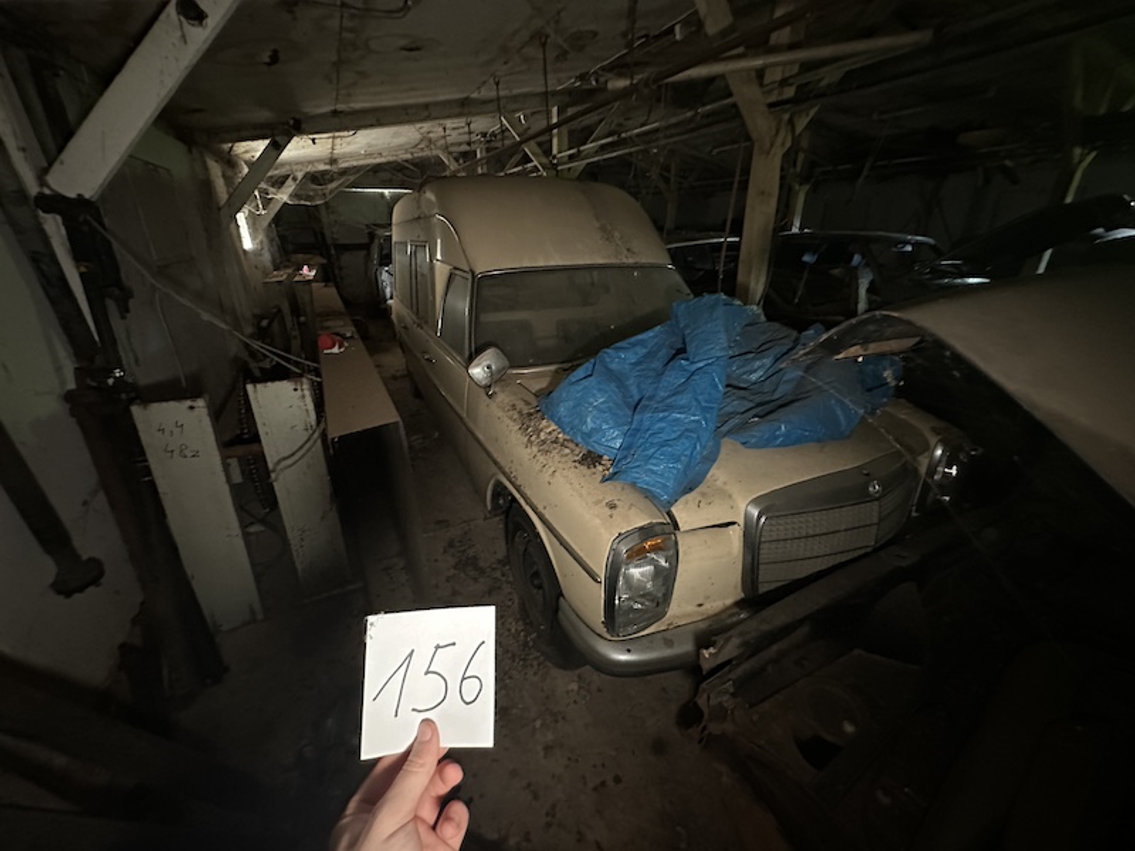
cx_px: 568
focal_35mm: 14
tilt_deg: -24.0
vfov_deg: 85.7
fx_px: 459
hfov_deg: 102.1
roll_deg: +1.5
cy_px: 426
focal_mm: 2.22
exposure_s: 1/29
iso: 1600
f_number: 2.2
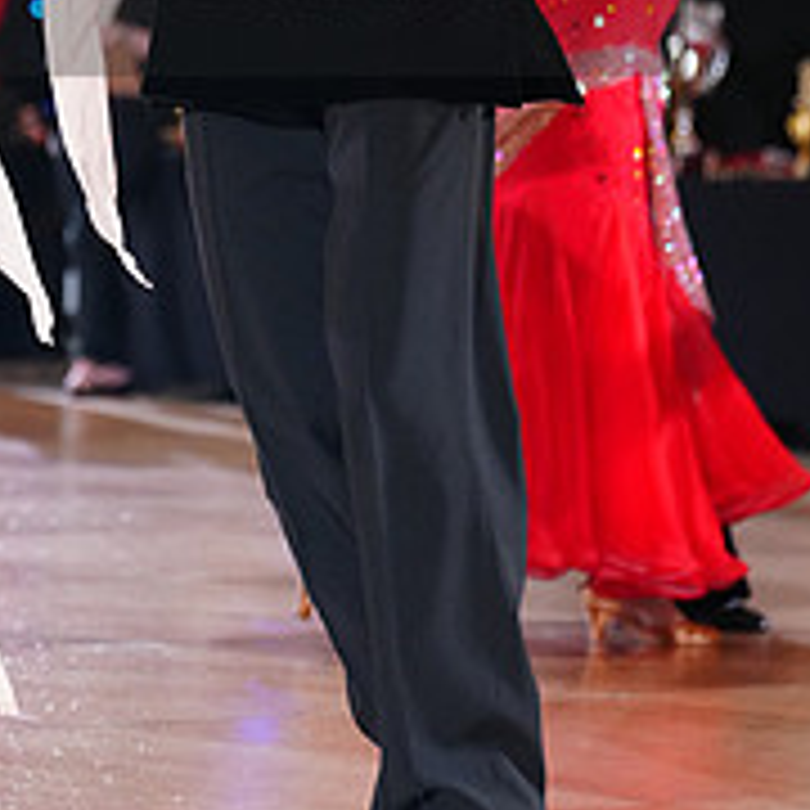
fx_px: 6168
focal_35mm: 233
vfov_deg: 7.5
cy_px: -72
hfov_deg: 7.5
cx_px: 70
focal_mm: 85
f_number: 2.8
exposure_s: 1/400
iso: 2500
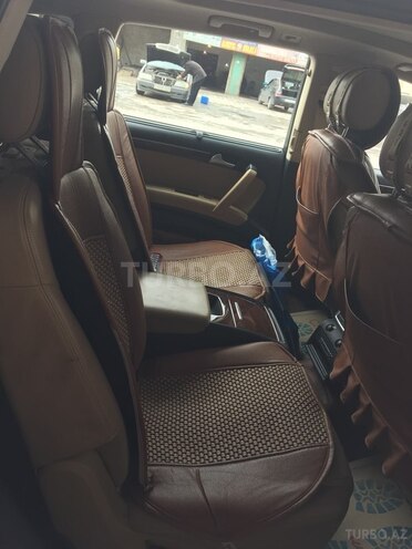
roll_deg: -12.6
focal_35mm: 29
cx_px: 206
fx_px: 460
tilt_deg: -23.8
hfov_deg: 48.2
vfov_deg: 61.7
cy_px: 274
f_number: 2.2
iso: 32
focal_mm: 4.15
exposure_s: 1/100
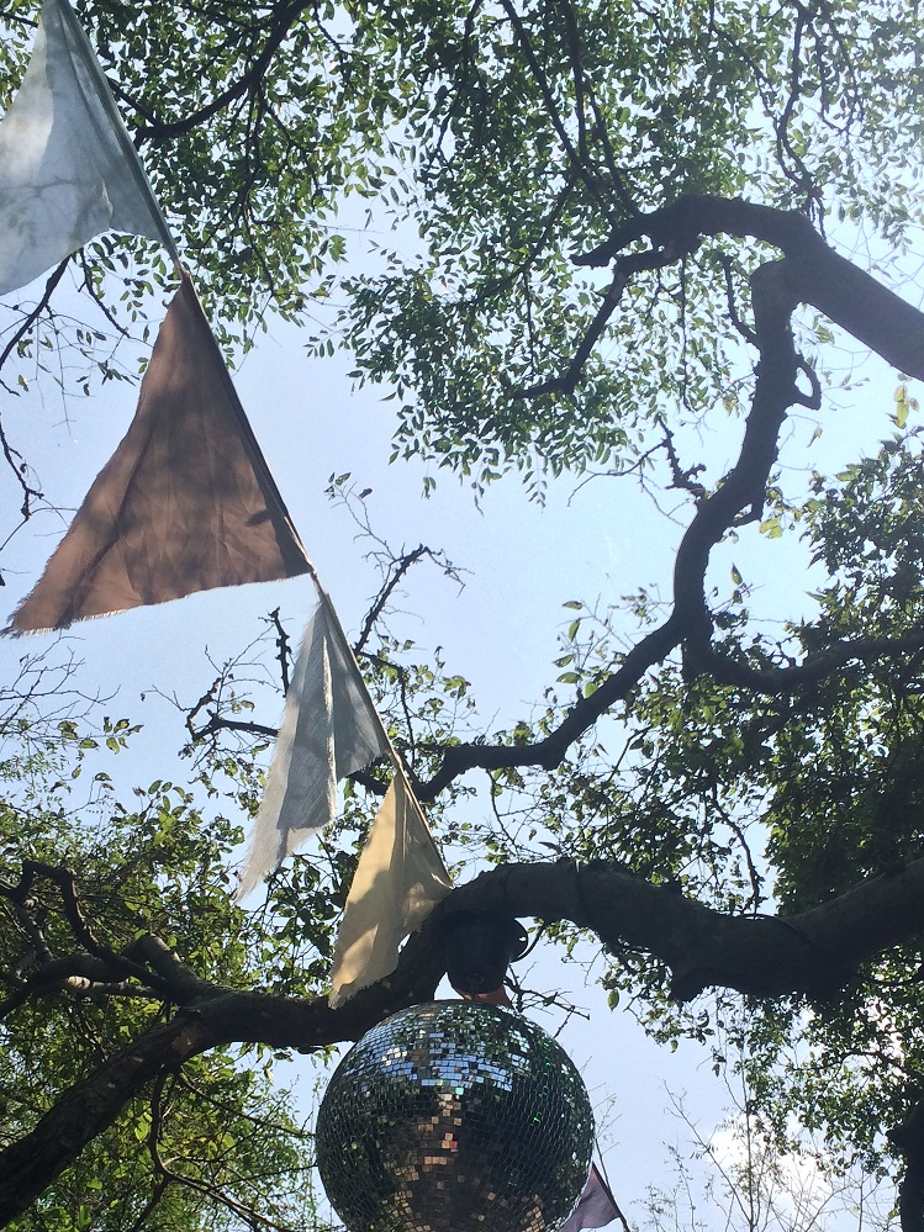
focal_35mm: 49
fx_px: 1744
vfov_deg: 38.1
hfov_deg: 29.7
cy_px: 892
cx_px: 463
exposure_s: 1/2283
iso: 32
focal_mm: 4.12
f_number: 2.2
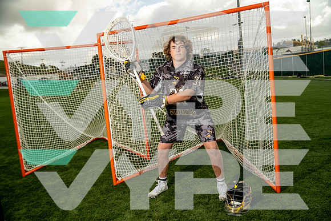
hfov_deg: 61.9
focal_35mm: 30
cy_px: 110
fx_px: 276
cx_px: 166
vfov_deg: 43.6
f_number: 4
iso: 200
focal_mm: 30
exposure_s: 1/250
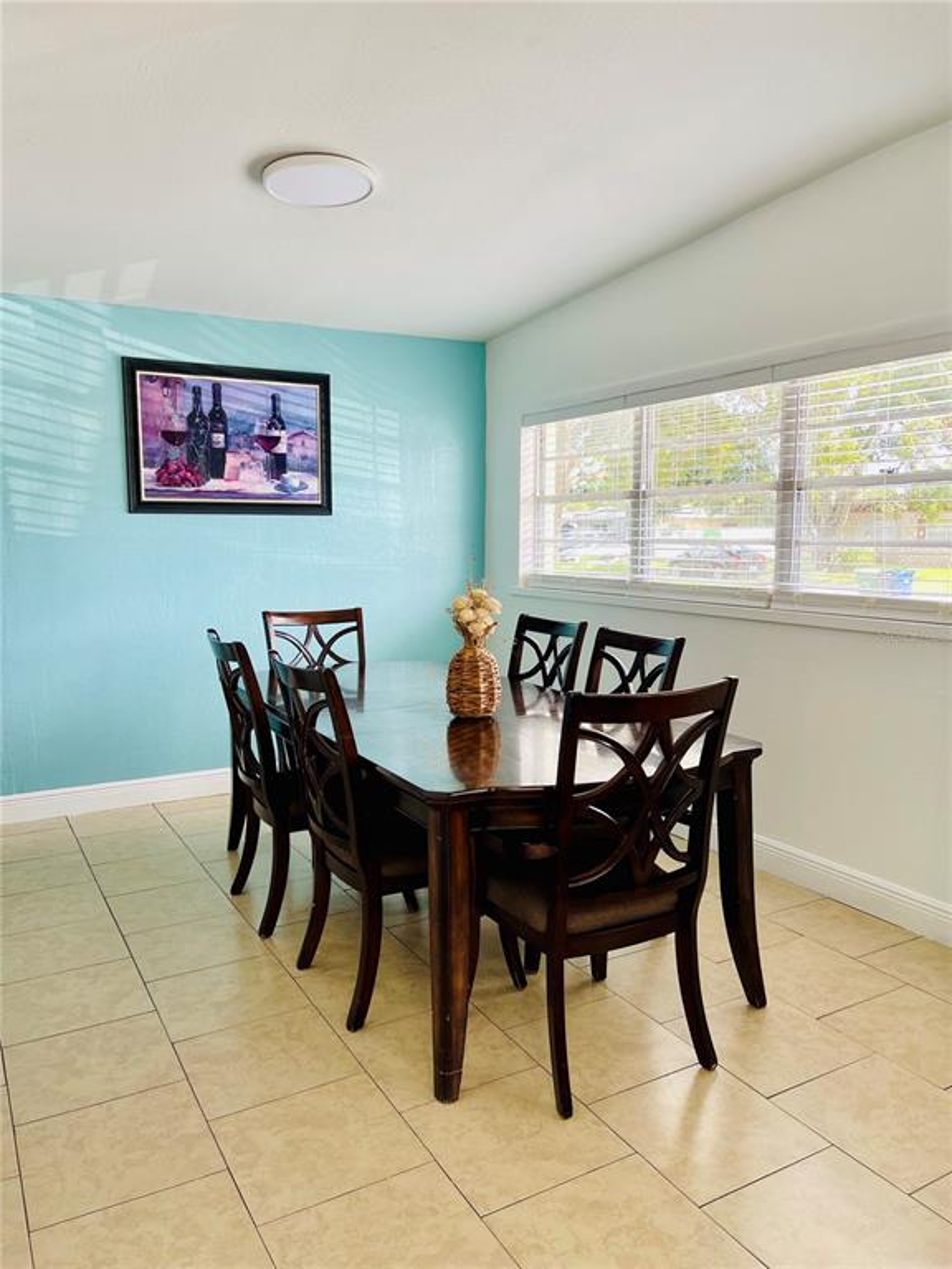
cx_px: 476
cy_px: 634
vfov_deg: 69.4
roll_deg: +0.2
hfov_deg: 54.9
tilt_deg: -7.2
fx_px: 917
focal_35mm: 25
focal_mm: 5.1
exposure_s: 1/120
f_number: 1.6
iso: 32
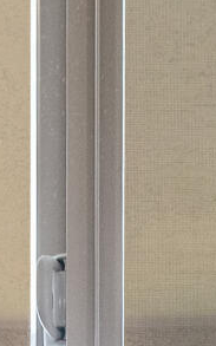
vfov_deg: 11.0
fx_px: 1376
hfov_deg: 9.0
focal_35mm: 146
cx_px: 112
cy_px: 933
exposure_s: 1/25
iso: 250
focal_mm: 14
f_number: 9
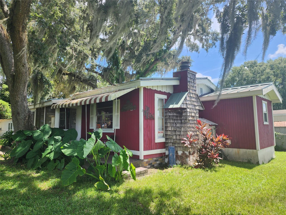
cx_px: 143
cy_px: 108
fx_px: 190
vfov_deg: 58.9
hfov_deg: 73.9
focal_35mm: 23
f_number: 1.8
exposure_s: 1/292
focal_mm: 6.4
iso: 12
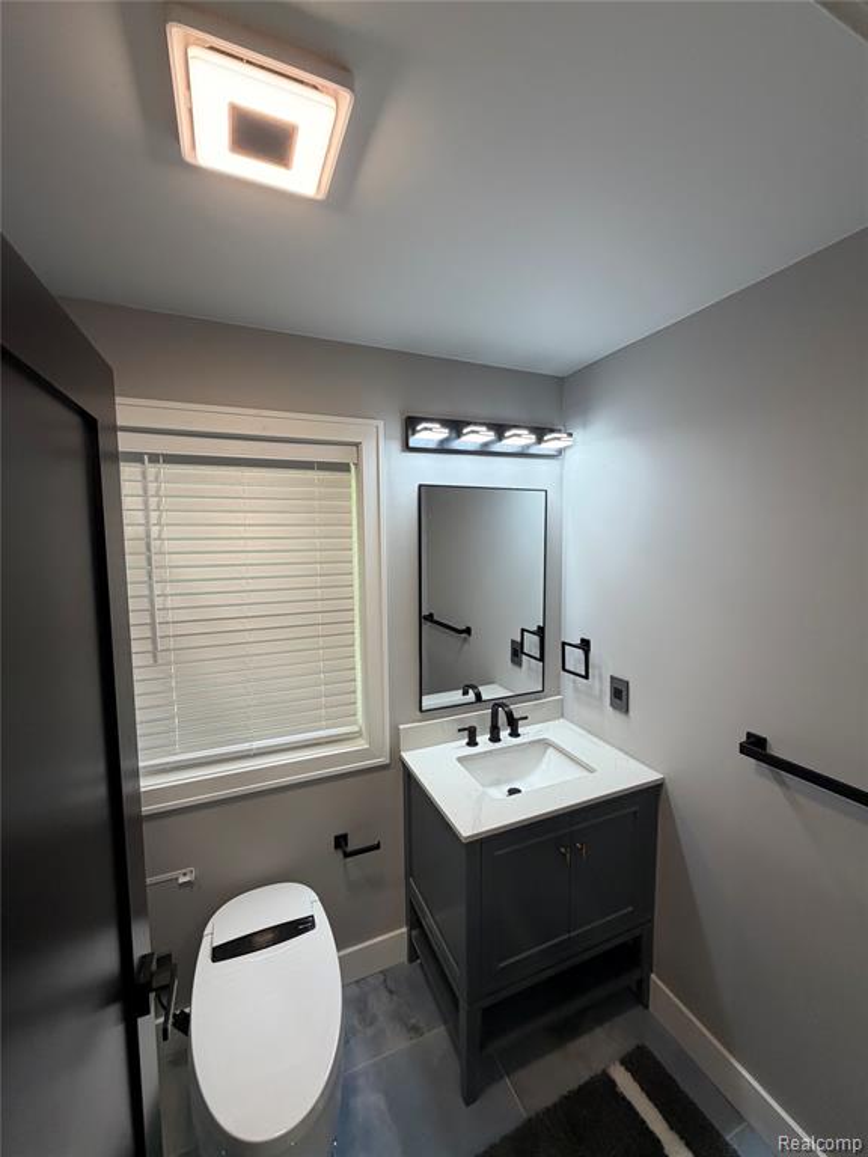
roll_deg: +0.4
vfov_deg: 102.1
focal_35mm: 14
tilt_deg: -4.0
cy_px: 578
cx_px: 434
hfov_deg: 85.7
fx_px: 468
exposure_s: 1/120
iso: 160
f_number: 2.2
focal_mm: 2.22
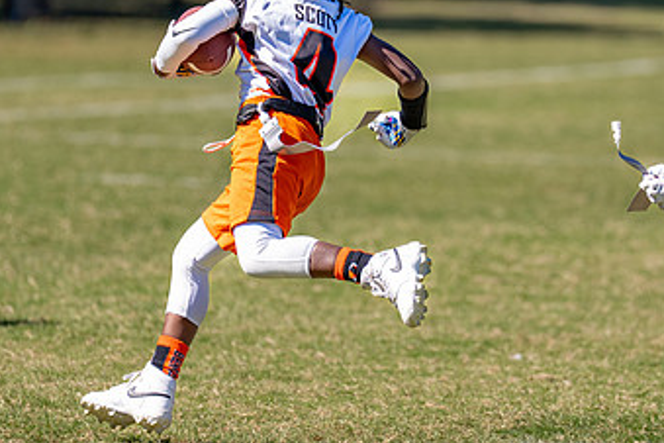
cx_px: 427
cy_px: 166
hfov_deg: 4.0
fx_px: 9406
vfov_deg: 2.7
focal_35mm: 510
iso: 160
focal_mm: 200
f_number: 2.8
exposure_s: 1/1600
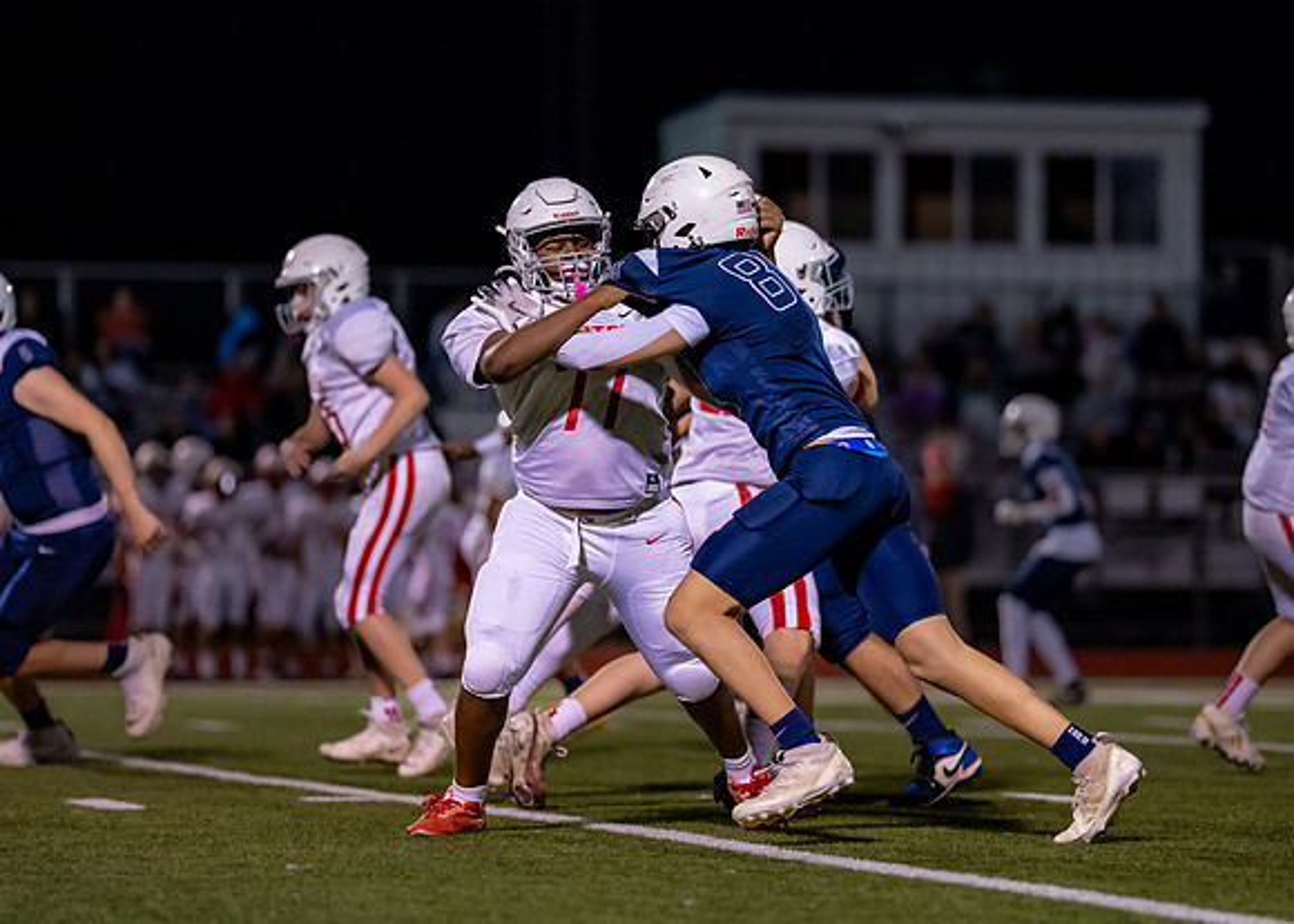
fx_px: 7558
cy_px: 445
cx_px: 728
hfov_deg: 9.8
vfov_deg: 7.0
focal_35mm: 206
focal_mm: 135
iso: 3200
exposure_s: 1/1600
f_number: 1.8
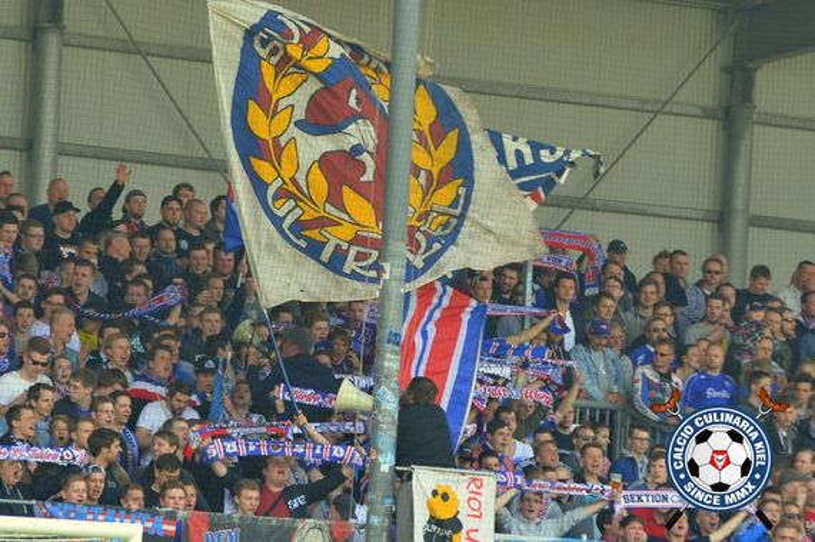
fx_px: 6786
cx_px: 408
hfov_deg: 6.9
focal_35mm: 300
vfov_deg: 4.6
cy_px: 271
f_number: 5
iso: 1250
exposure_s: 1/1250
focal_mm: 200
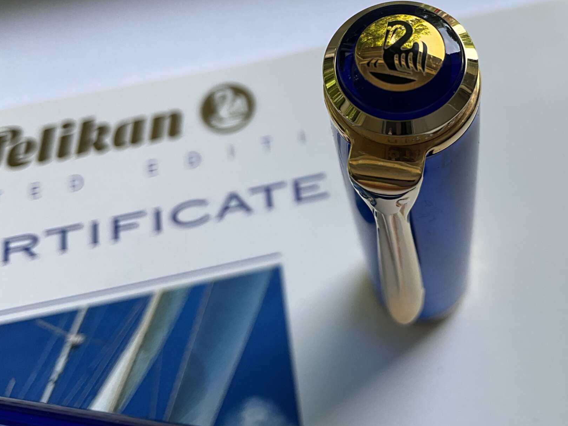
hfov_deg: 40.2
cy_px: 89
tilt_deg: -60.7
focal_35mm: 46
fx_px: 755
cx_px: 422
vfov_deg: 30.8
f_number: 1.8
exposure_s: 1/122
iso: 16
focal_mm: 3
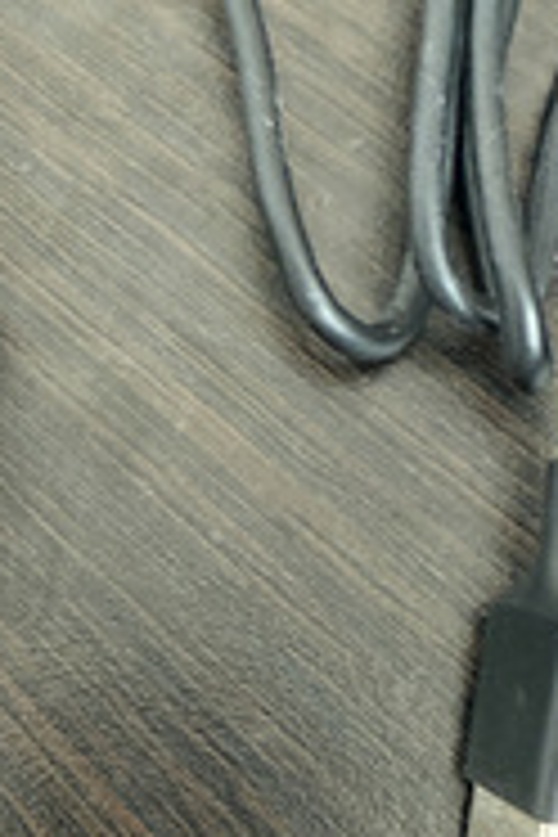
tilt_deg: -66.1
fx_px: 1558
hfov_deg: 19.7
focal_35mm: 67
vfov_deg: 29.9
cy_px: 297
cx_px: -11
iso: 500
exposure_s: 1/60
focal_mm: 2.22
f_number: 2.2
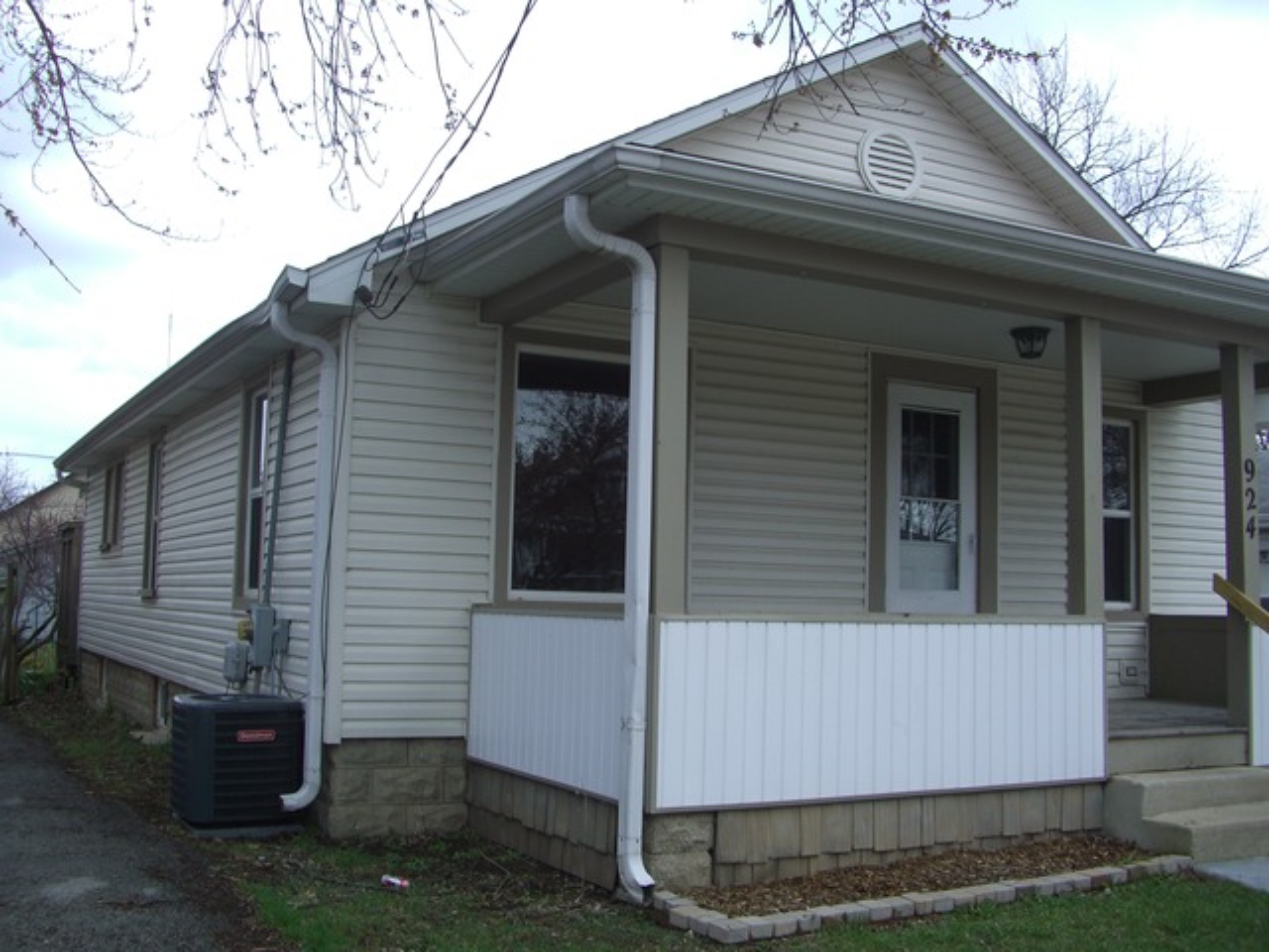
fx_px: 1393
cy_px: 476
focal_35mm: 38
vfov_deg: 37.7
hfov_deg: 49.0
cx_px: 634
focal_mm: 7.9
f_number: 5.6
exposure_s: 1/125
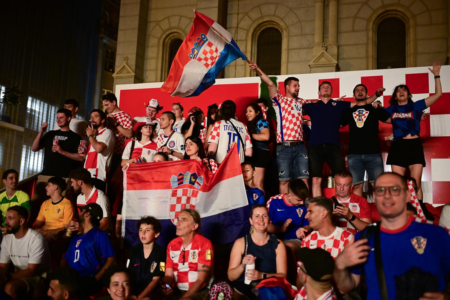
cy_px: 150
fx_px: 500
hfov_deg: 48.5
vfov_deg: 33.4
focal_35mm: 40
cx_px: 225
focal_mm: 40
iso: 4000
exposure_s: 1/200
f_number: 2
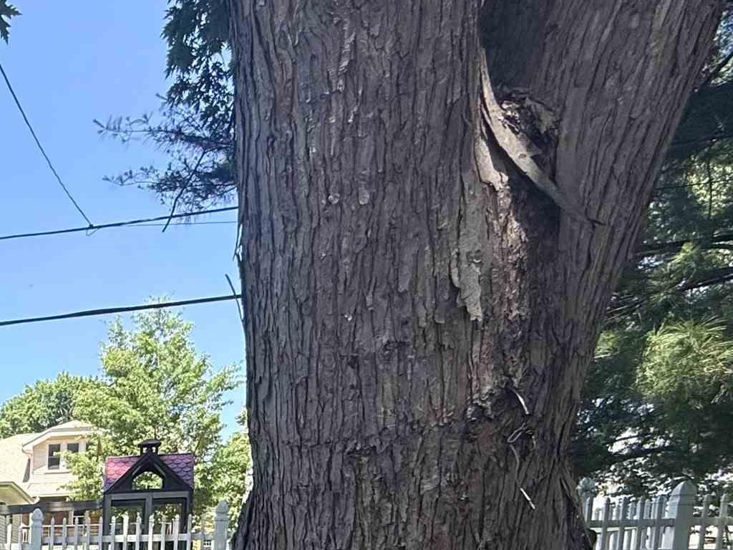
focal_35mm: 42
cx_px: -206
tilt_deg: -4.8
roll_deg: -1.3
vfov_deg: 29.0
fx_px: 889
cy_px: 685
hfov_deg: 33.5
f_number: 2.2
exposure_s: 1/779
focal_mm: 2.22
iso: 50
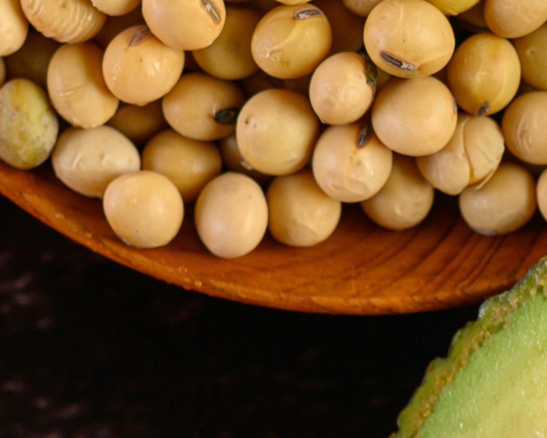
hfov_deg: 6.4
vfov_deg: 5.1
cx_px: 713
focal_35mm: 298
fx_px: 4825
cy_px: 772
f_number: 8
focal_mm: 60
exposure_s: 1/125
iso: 100
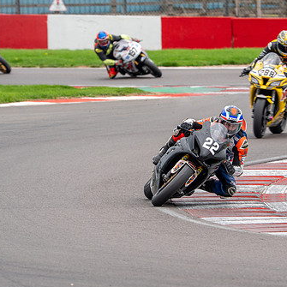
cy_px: 130
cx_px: 200
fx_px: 5018
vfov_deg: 3.3
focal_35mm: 535
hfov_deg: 3.3
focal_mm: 363
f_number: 8
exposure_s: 1/250
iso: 500
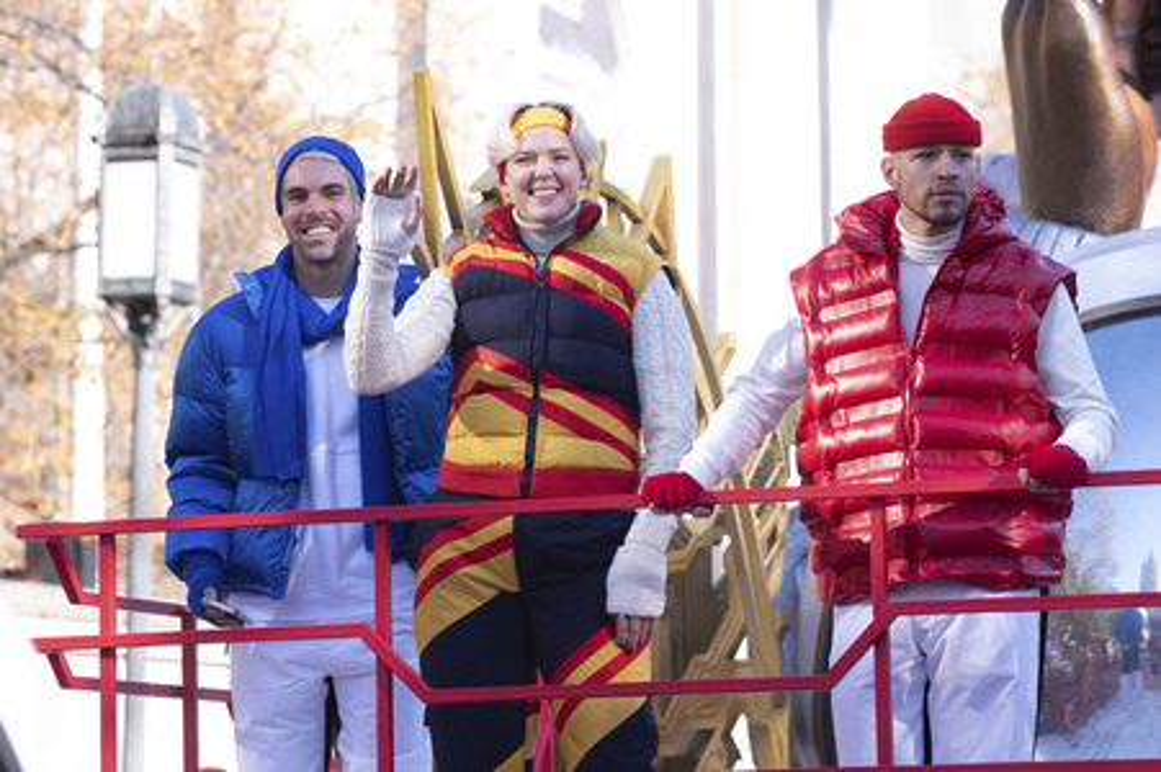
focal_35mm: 112
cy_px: 386
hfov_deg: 18.3
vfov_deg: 12.2
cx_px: 580
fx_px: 3609
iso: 800
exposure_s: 1/1000
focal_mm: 112
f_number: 5
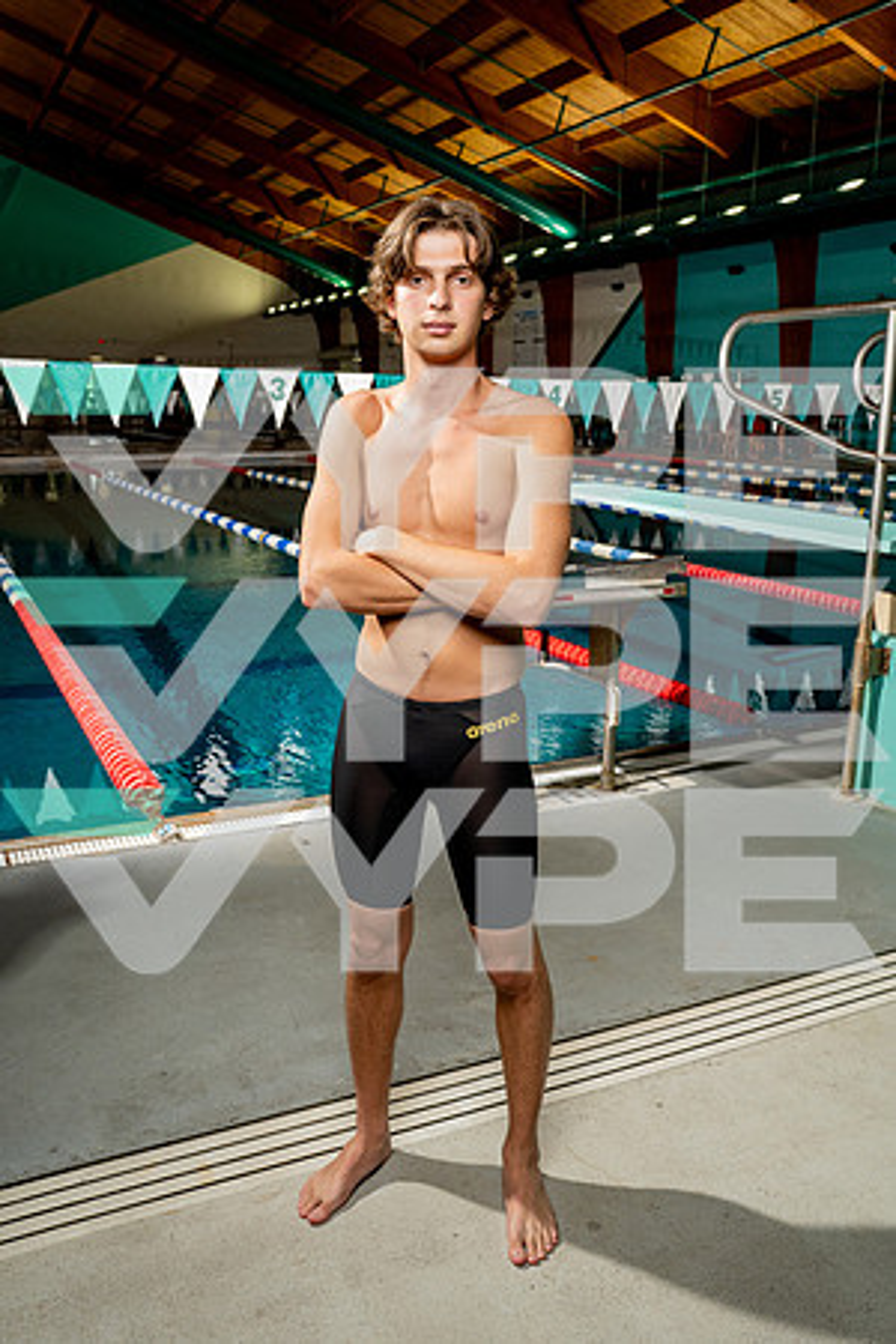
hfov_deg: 42.3
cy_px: 672
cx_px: 448
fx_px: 1157
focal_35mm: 31
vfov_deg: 60.3
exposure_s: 1/250
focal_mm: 31
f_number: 6.3
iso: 640
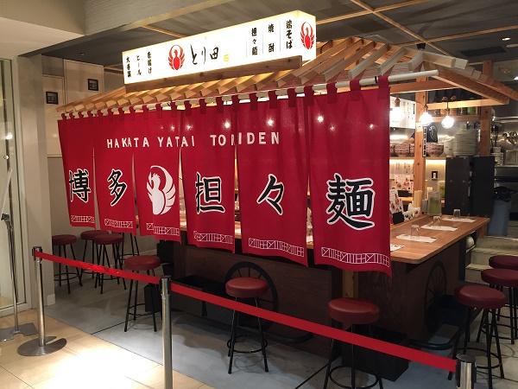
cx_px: 259
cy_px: 194
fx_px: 434
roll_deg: -0.1
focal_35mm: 29
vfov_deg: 48.2
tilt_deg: -5.0
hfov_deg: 61.7
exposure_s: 1/30
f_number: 2.2
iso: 64
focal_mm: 4.15
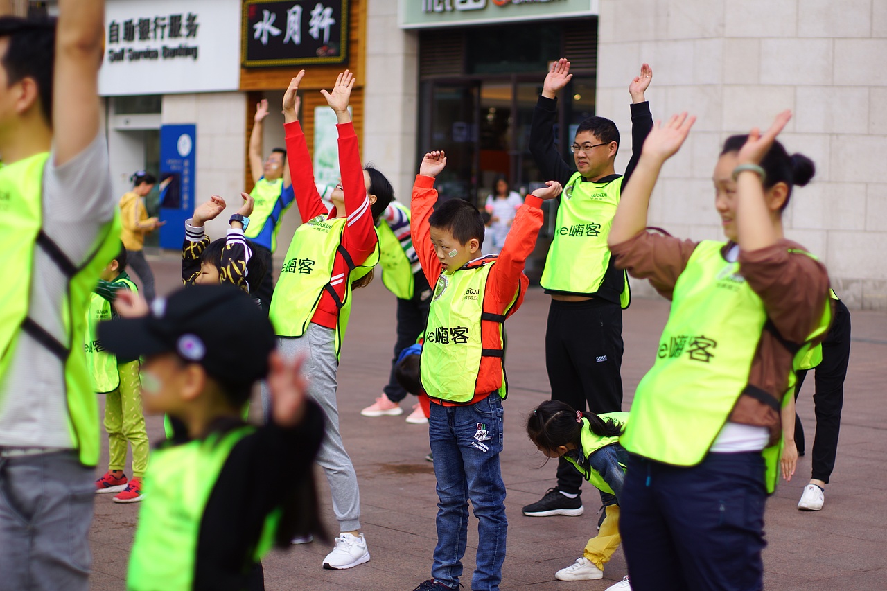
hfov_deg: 27.0
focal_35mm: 75
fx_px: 1848
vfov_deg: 18.2
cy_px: 296
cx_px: 444
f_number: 1.7
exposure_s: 1/1000
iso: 50
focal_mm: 50
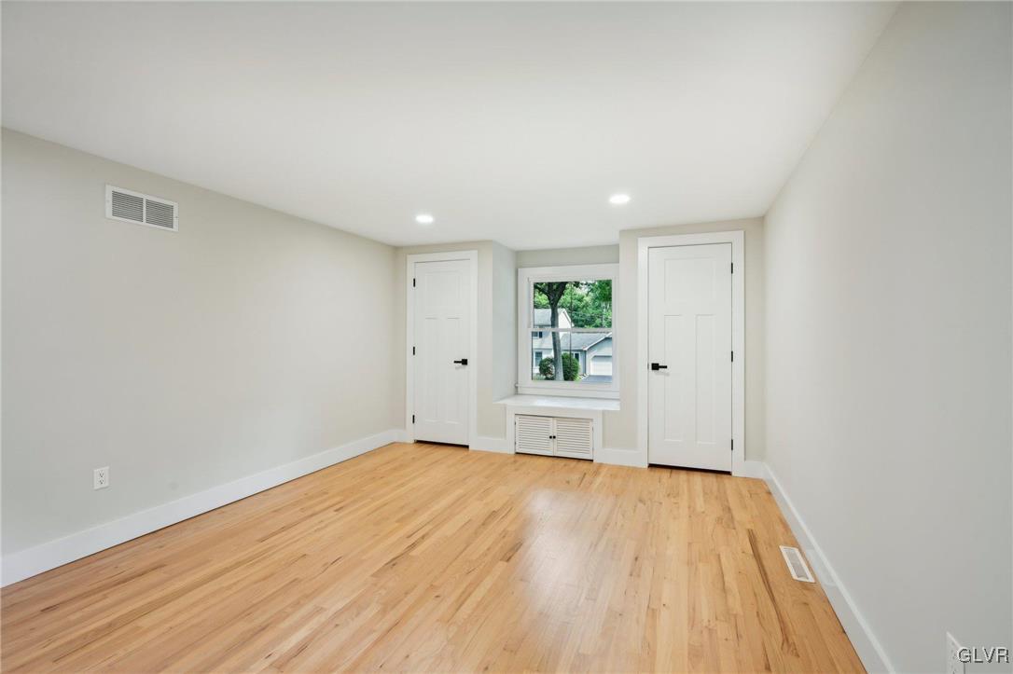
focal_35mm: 16
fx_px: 436
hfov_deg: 98.6
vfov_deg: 75.4
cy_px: 337
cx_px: 506
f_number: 8
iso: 400
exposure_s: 1/20
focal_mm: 15.5
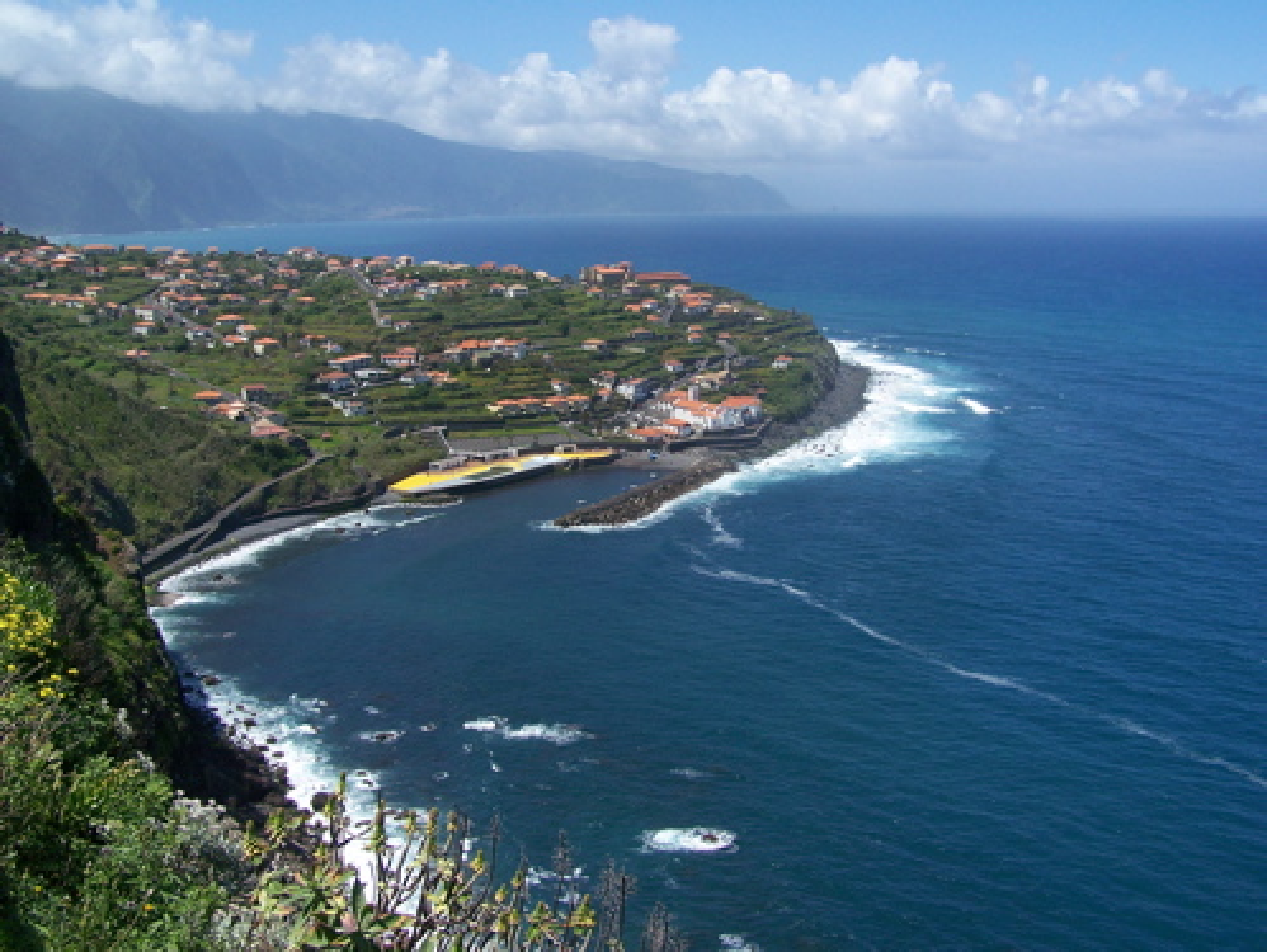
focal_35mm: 38
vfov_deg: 37.8
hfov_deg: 48.9
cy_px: 476
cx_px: 634
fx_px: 1392
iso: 80
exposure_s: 1/800
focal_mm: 6.3
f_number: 4
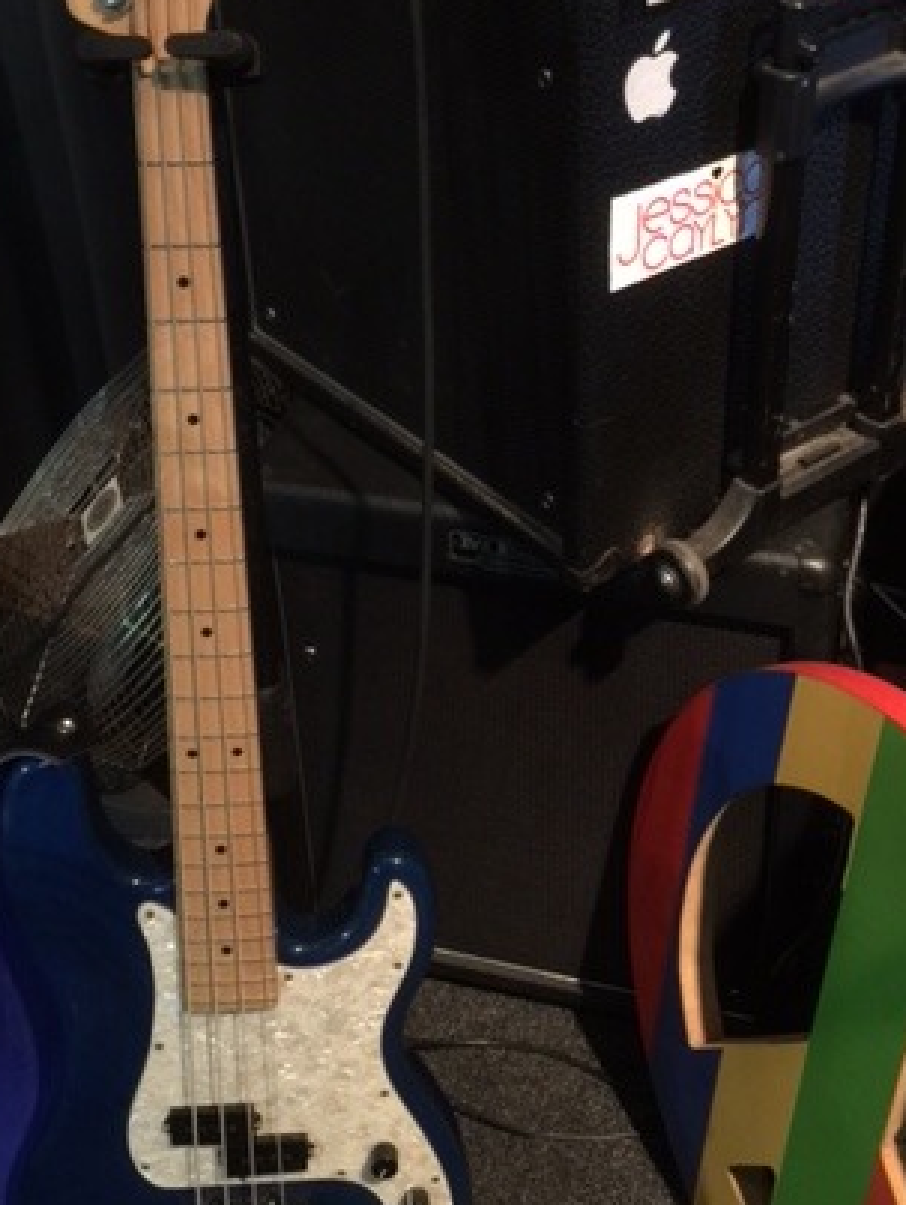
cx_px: 487
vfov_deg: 40.9
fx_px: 1603
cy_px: 457
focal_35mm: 46
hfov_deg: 31.6
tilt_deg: -34.8
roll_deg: +2.1
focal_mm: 4.15
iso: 100
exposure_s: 1/4
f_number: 2.2
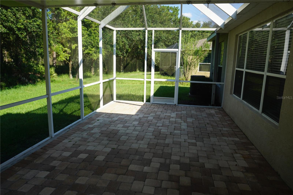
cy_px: 98
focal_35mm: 24
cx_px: 146
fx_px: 195
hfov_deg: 73.8
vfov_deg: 53.1
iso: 100
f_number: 8
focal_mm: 16
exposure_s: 1/80
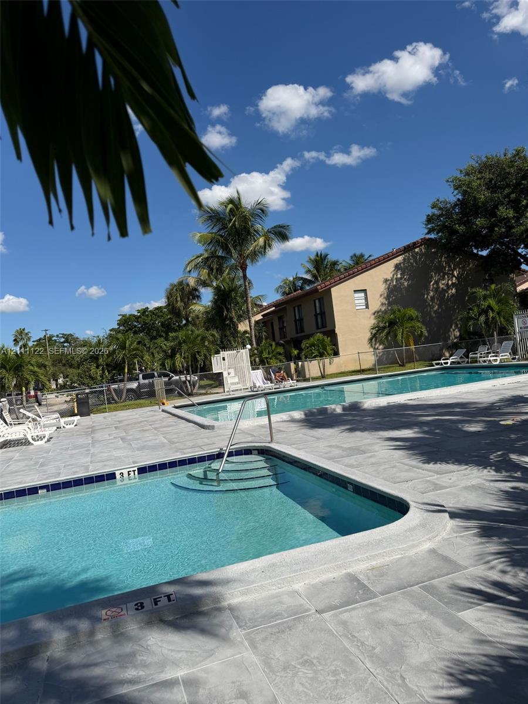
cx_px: 264
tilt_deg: +0.5
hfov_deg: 56.8
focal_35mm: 24
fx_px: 488
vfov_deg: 71.6
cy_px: 352
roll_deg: +6.2
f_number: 1.78
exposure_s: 1/8130
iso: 80
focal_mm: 6.76
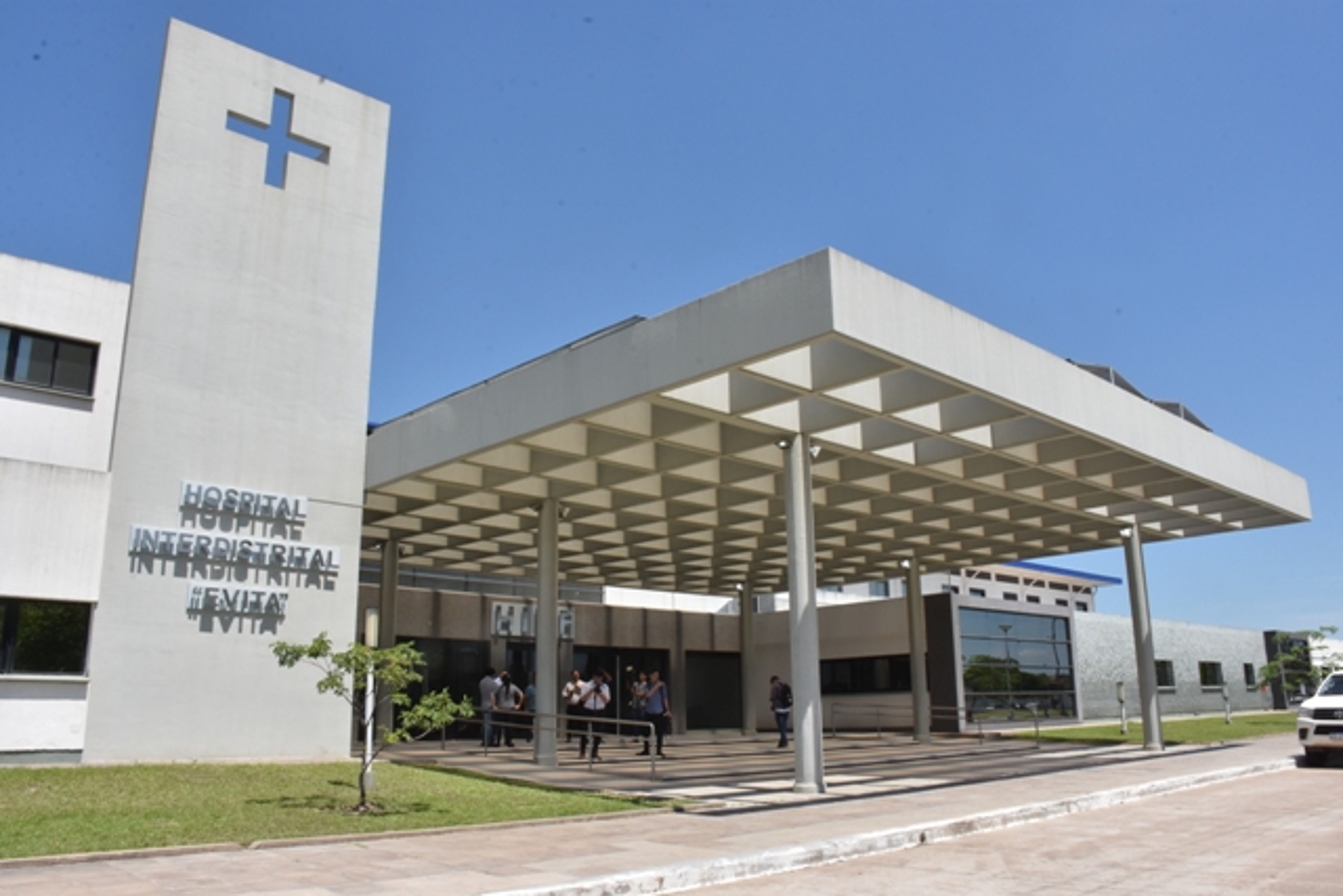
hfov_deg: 67.4
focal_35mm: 27
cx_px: 672
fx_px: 1007
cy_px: 448
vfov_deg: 48.0
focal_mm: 18
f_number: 20
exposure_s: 1/250
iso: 400
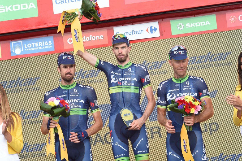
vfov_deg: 7.8
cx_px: 121
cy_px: 80
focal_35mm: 175
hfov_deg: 11.8
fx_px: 1175
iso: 500
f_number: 10
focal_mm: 175
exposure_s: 1/250
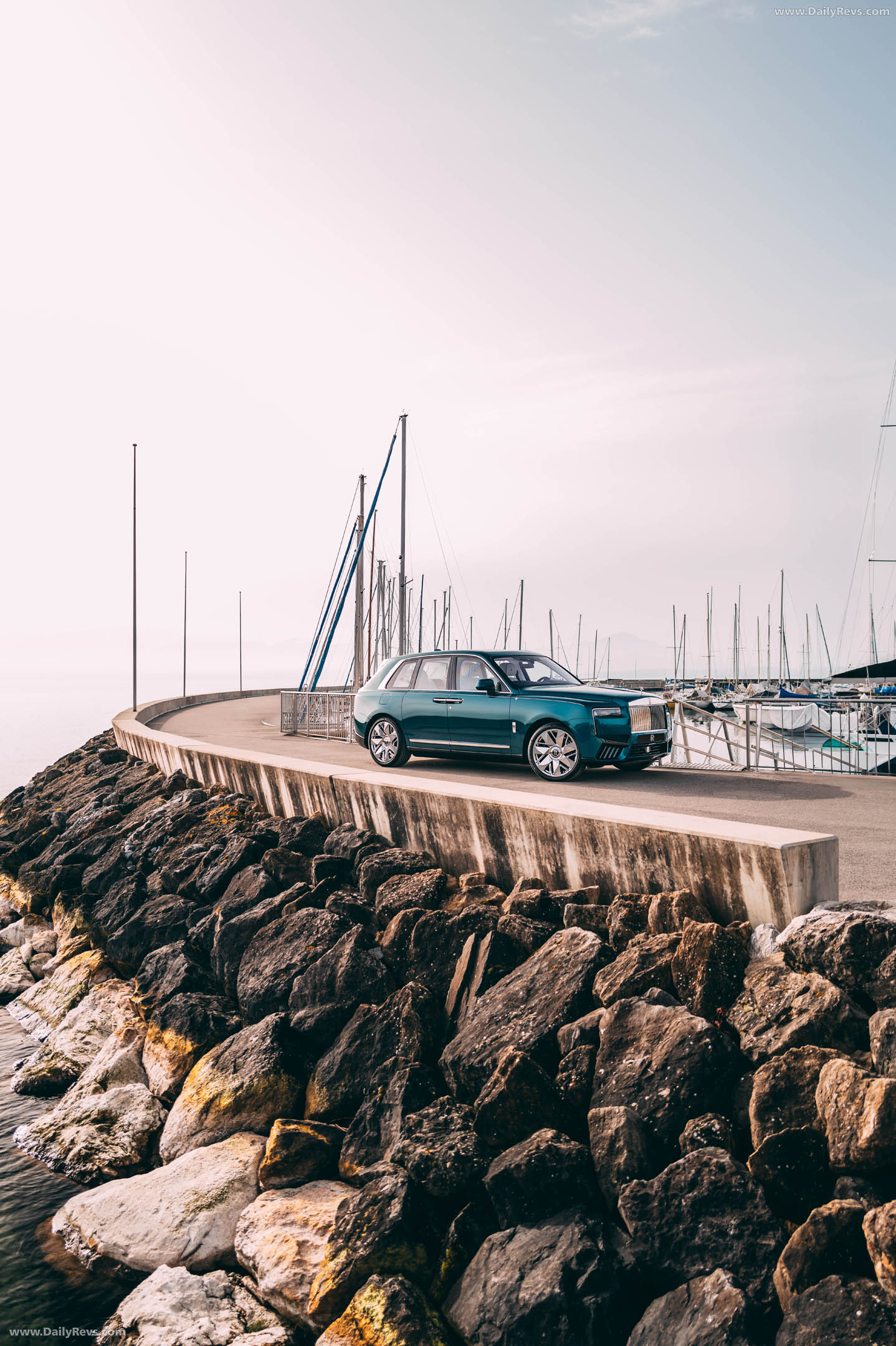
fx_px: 1046
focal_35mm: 28
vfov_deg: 65.5
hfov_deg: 46.4
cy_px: 673
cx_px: 448
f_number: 2
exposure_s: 1/500
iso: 50
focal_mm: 28
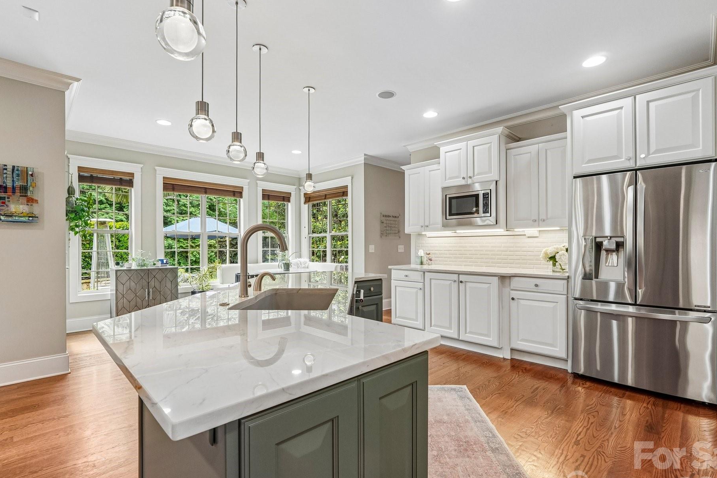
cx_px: 354
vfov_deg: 70.4
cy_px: 248
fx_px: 338
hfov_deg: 93.3
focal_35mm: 17
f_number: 8
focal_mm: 10
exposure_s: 1/15
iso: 400
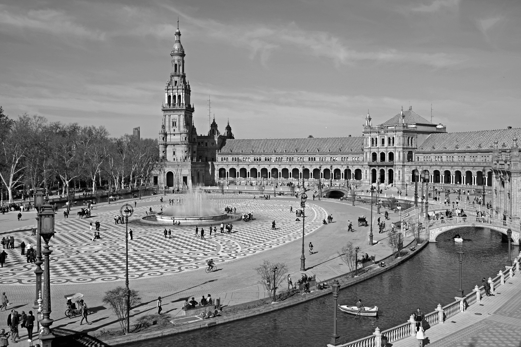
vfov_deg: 36.9
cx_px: 260
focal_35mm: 36
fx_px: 521
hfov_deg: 53.1
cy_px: 174
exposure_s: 1/125
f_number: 11
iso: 100
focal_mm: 23.75
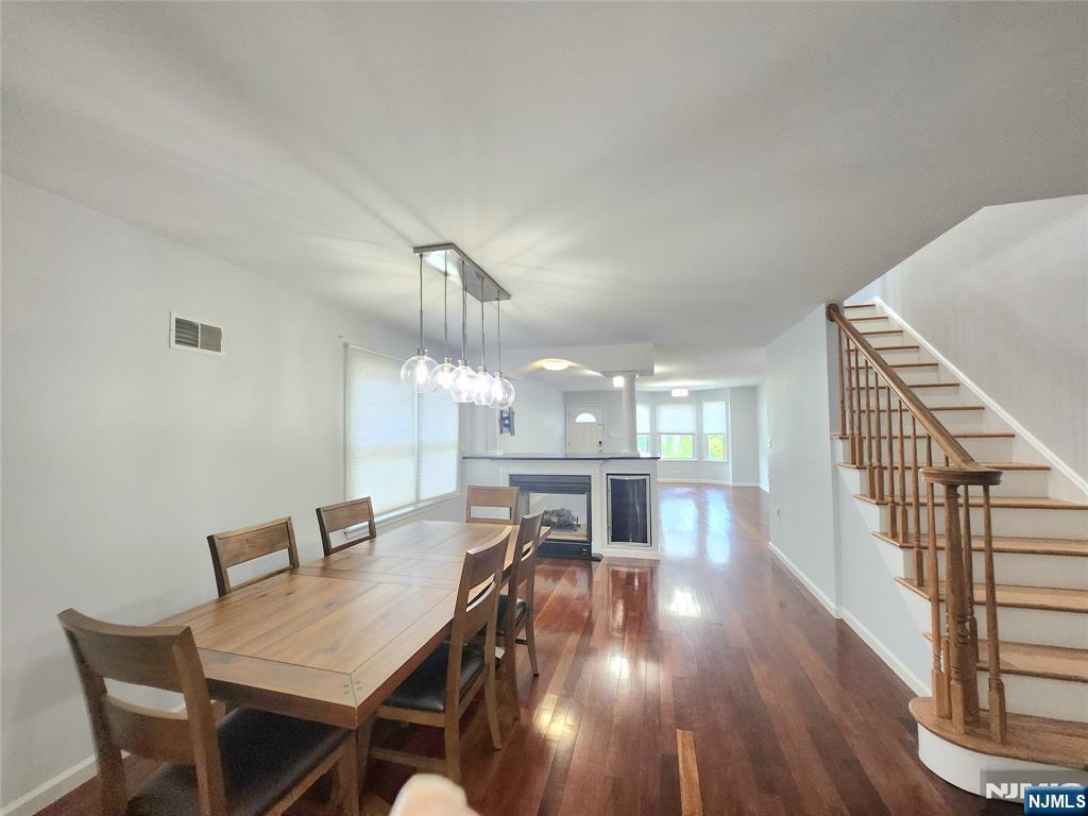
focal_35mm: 13
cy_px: 408
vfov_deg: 89.9
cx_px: 544
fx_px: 409
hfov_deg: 106.2
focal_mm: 1.74
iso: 320
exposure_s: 1/60.2
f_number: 2.2
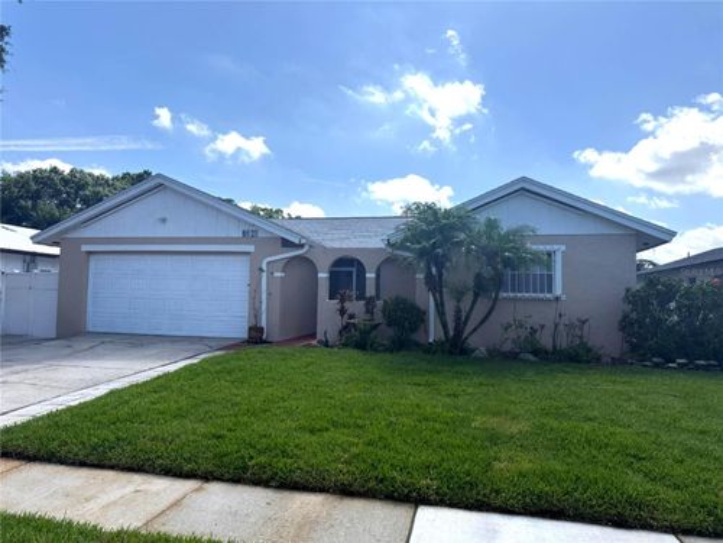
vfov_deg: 56.8
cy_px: 272
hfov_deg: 71.6
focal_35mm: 24
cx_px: 362
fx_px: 501
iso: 80
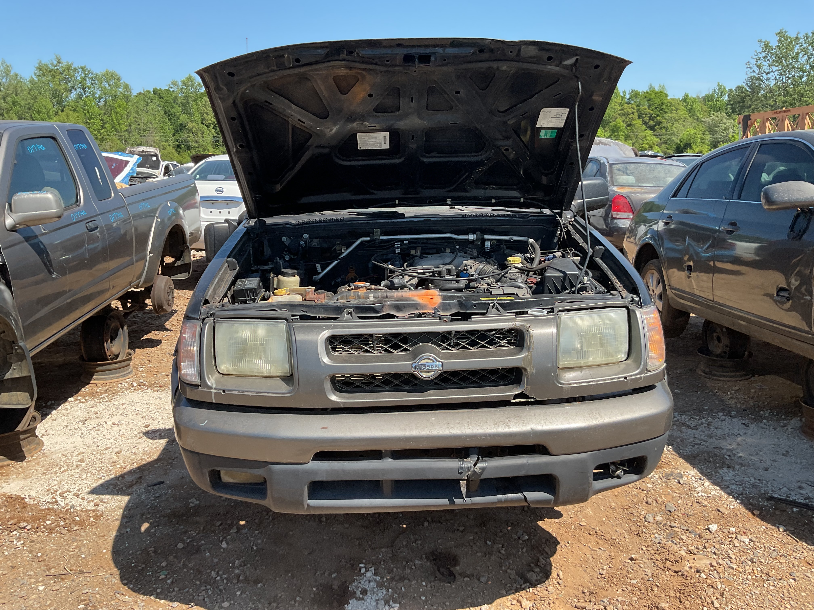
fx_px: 682
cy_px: 305
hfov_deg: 61.7
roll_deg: +2.4
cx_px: 407
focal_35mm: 29
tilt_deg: -14.5
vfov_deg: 48.2
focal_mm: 3
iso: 16
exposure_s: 1/1144
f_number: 1.8
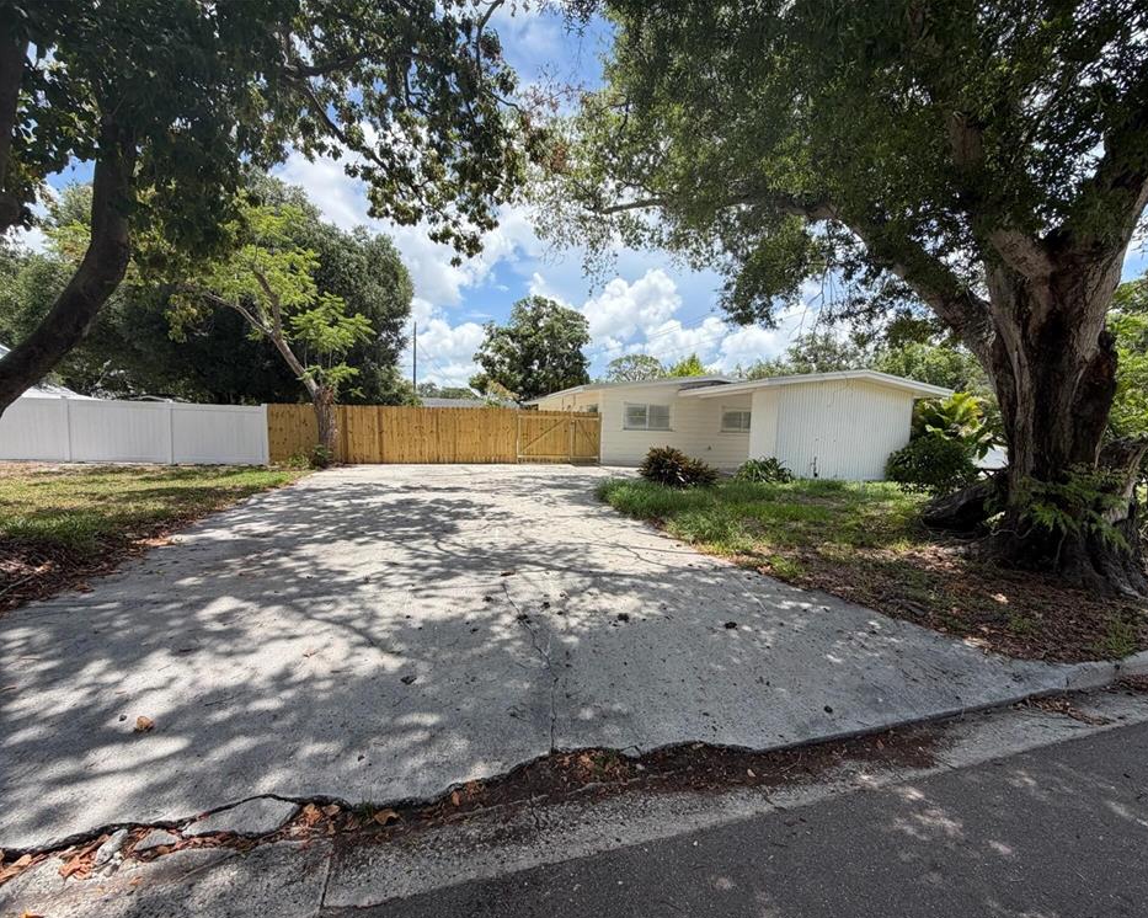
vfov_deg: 84.0
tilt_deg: -4.6
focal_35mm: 15
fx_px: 510
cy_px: 471
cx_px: 589
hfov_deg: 96.8
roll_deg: -1.7
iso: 32
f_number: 2.2
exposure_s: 1/770
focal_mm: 2.22
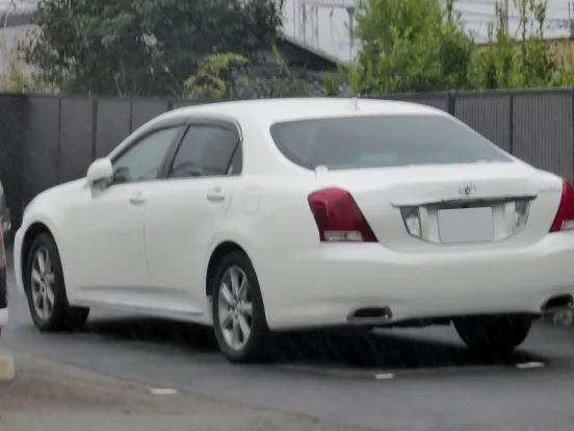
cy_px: 238
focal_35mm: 197
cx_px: 299
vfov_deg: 7.5
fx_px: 3267
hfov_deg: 10.0
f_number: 5.4
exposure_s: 1/125
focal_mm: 27.6
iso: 200
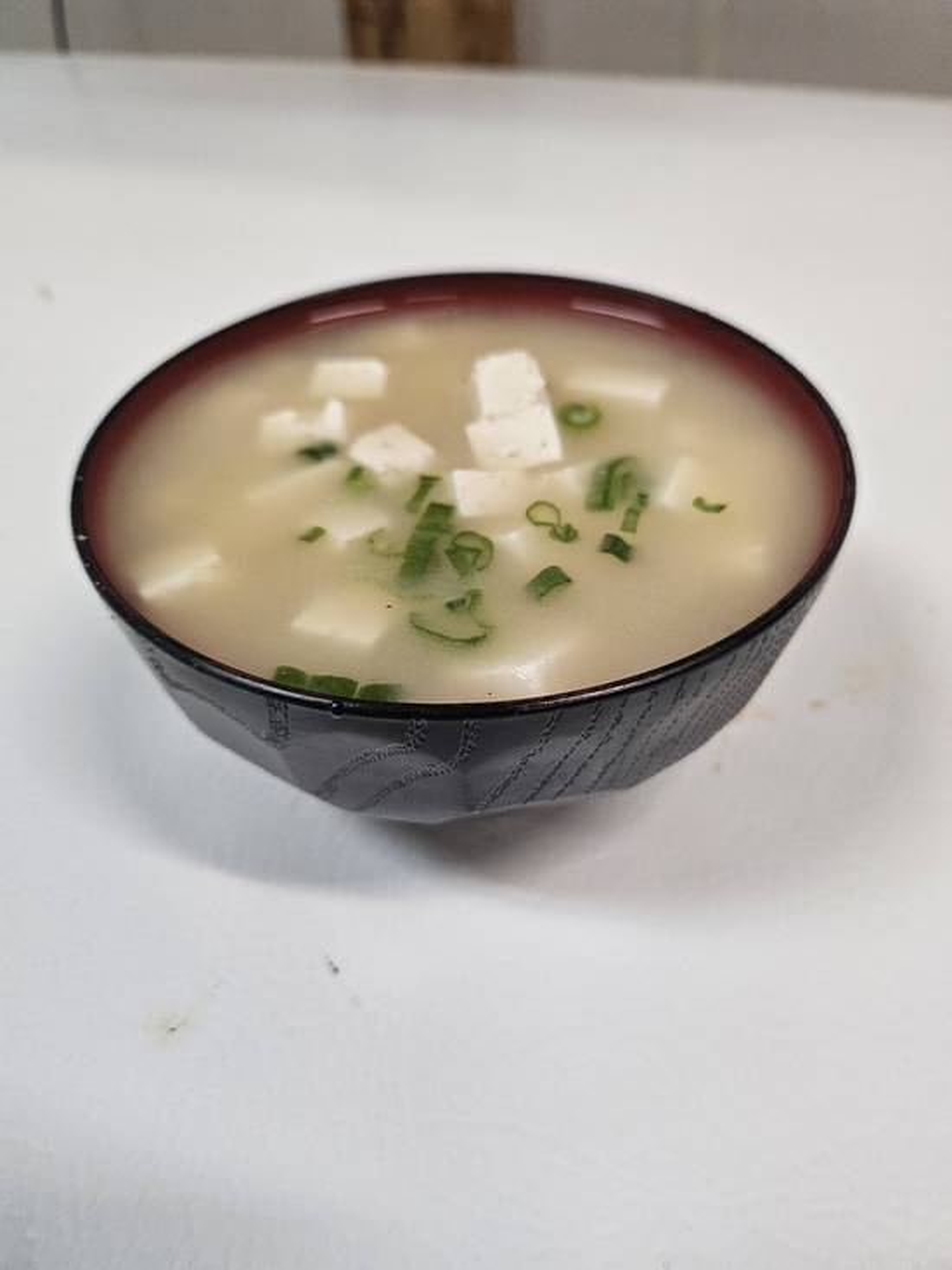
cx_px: 476
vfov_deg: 71.6
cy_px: 635
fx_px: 880
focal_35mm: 24
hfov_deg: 56.8
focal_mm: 5
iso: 400
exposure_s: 1/120
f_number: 1.8
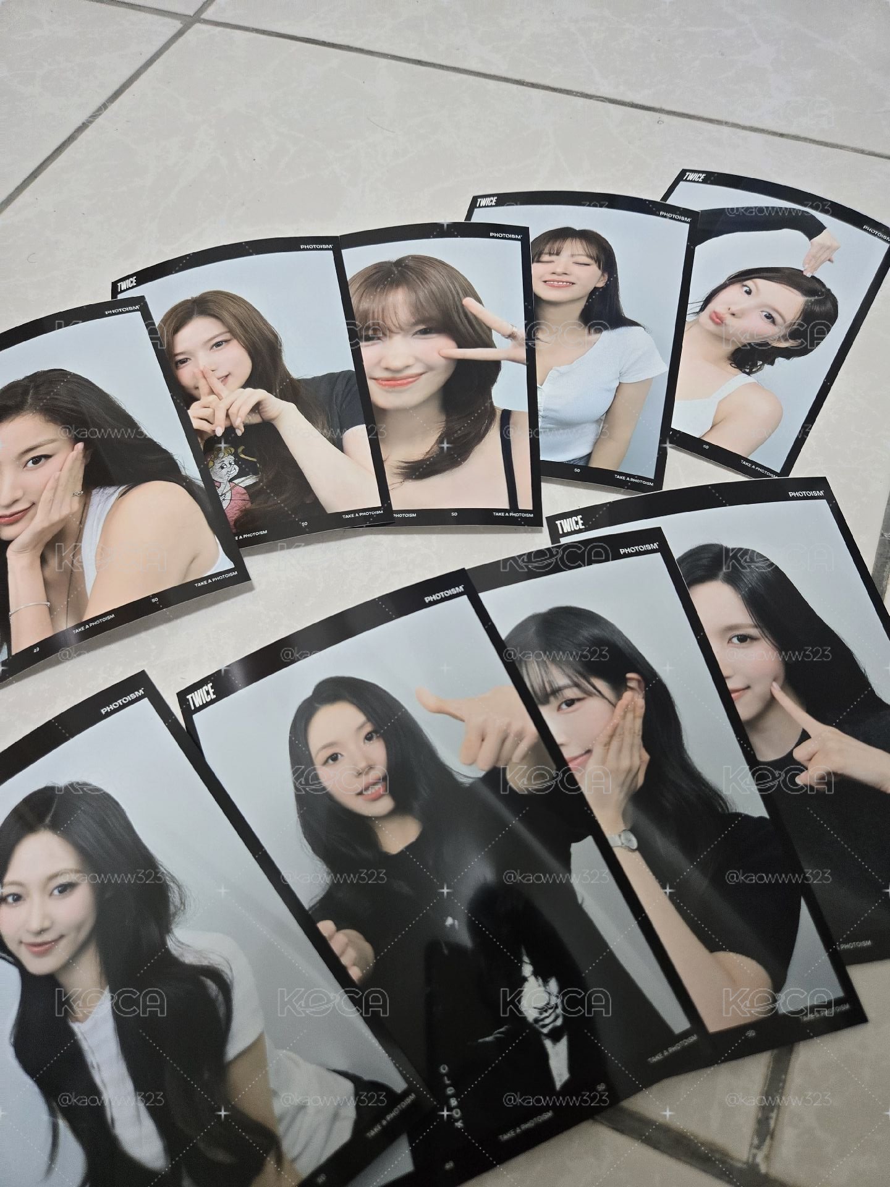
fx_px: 788
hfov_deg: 58.9
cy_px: 594
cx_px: 445
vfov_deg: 73.9
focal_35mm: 23
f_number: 1.8
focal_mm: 5.4
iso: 800
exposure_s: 1/120
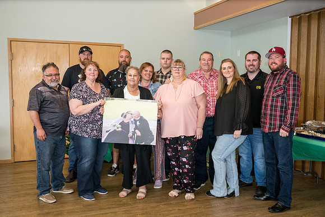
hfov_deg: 54.4
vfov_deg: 37.9
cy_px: 108
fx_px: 316
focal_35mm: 35
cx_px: 162
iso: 2500
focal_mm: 35
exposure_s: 1/250
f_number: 6.3
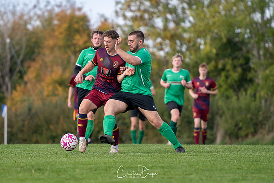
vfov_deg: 3.4
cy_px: 82
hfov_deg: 5.2
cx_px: 104
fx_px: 3036
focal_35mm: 399
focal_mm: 200
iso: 320
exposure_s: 1/2000
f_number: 2.8
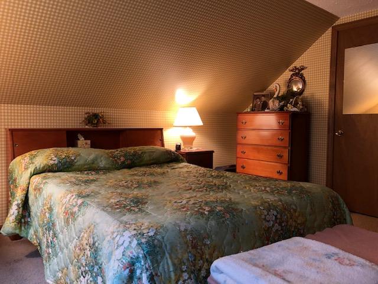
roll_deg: +0.1
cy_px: 142
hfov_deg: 63.4
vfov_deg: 49.7
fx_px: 306
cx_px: 189
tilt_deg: -2.6
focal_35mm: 28
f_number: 1.8
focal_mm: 3.99
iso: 250
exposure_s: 1/60
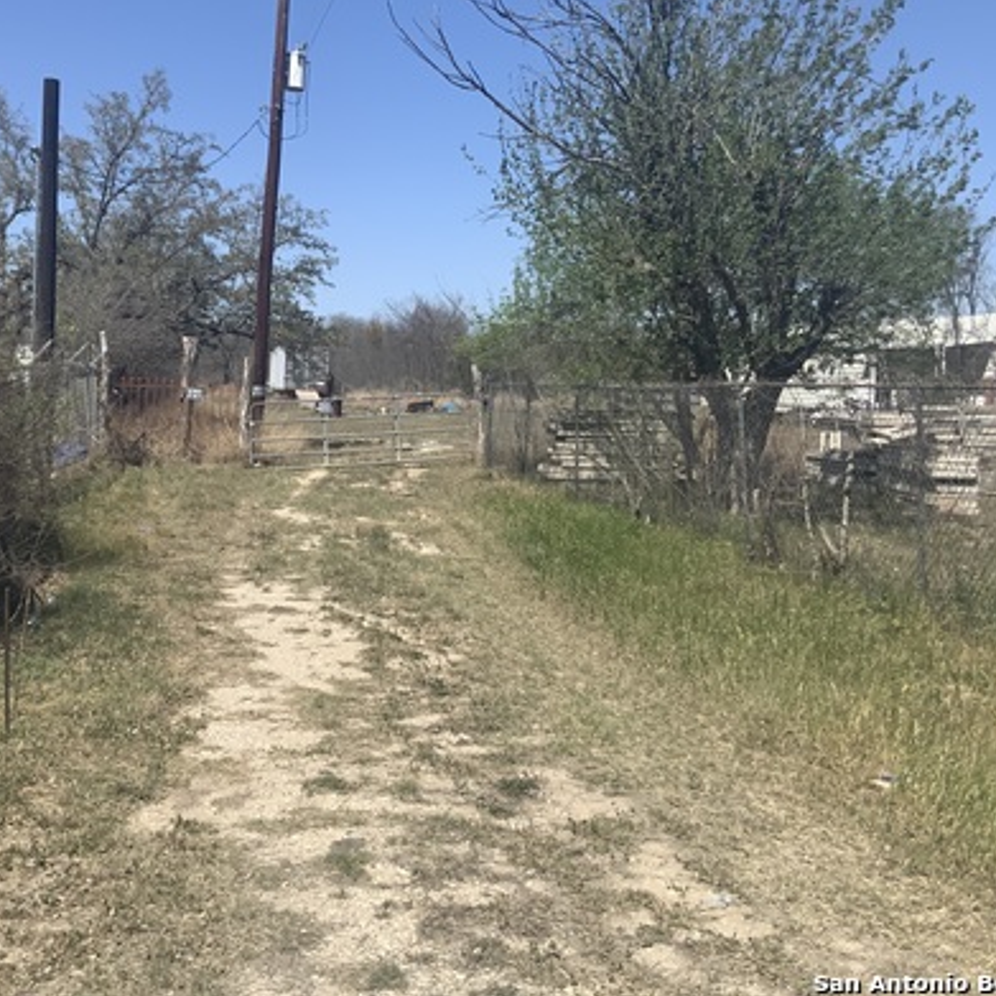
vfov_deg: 39.8
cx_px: 413
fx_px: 1367
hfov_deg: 39.9
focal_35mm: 42
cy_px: 387
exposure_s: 1/2427
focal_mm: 3
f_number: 1.8
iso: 16
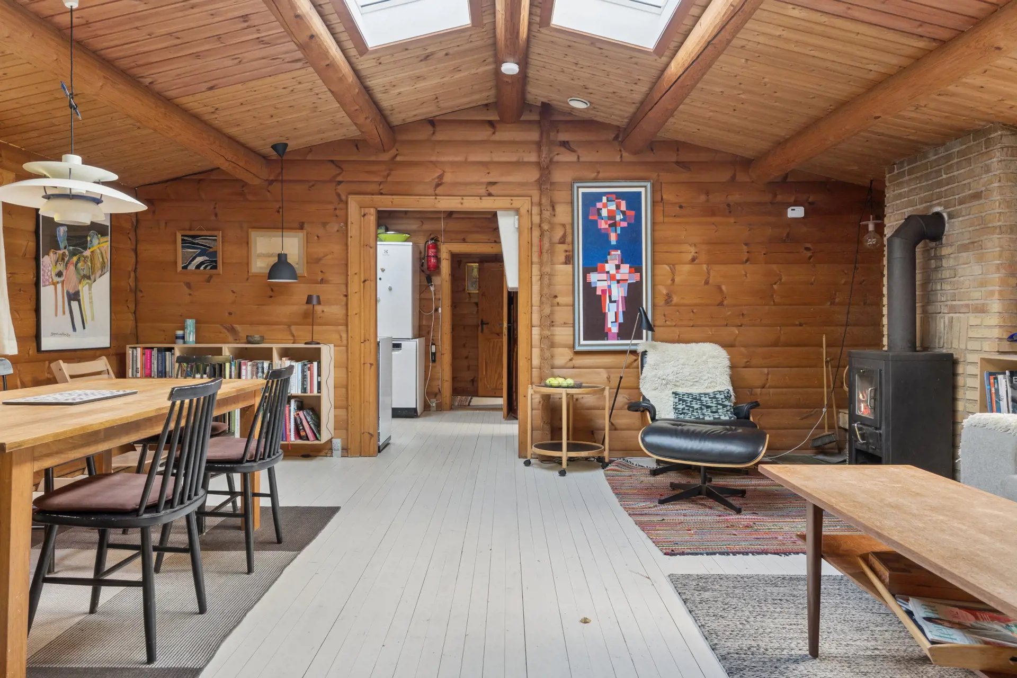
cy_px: 339
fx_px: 699
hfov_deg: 72.1
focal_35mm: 25
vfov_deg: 51.7
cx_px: 508
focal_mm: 16.5
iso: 200
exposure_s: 1/40
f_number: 8
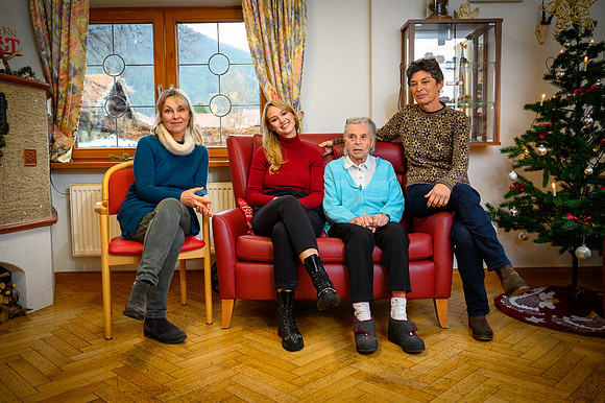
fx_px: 512
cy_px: 202
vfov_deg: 42.9
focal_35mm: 30
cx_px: 302
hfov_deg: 61.1
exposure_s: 1/100
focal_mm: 30.5
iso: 800
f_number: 4
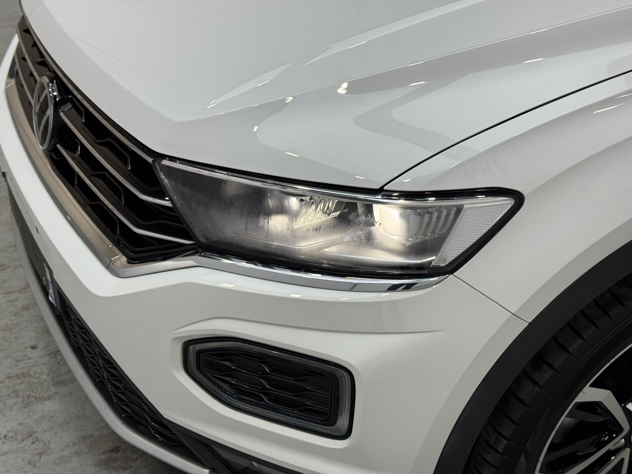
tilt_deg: -31.1
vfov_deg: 30.3
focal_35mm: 48
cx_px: 316
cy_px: 237
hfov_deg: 39.7
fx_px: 876
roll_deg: +0.4
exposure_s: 1/358
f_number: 1.78
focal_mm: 6.76
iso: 64
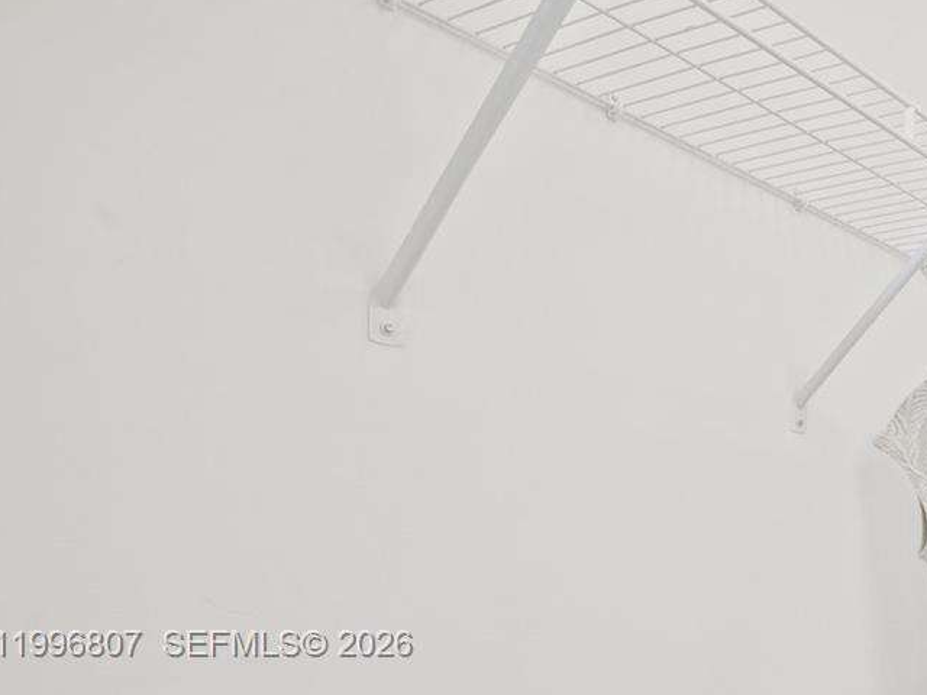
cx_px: 1120
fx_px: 964
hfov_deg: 38.0
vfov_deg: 36.7
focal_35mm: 36
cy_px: 646
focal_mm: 15
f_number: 8
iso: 200
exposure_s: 1/3
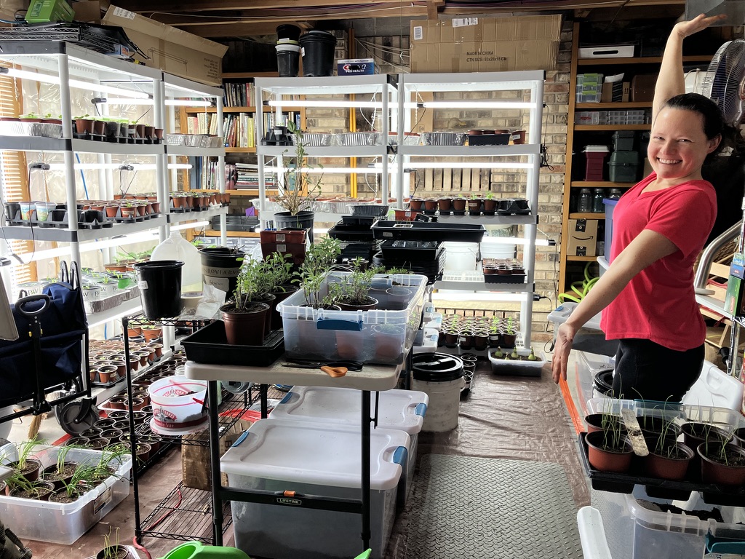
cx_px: 372
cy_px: 280
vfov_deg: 49.7
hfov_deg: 63.4
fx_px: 603
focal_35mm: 28
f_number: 1.8
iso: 80
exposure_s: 1/120
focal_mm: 3.99
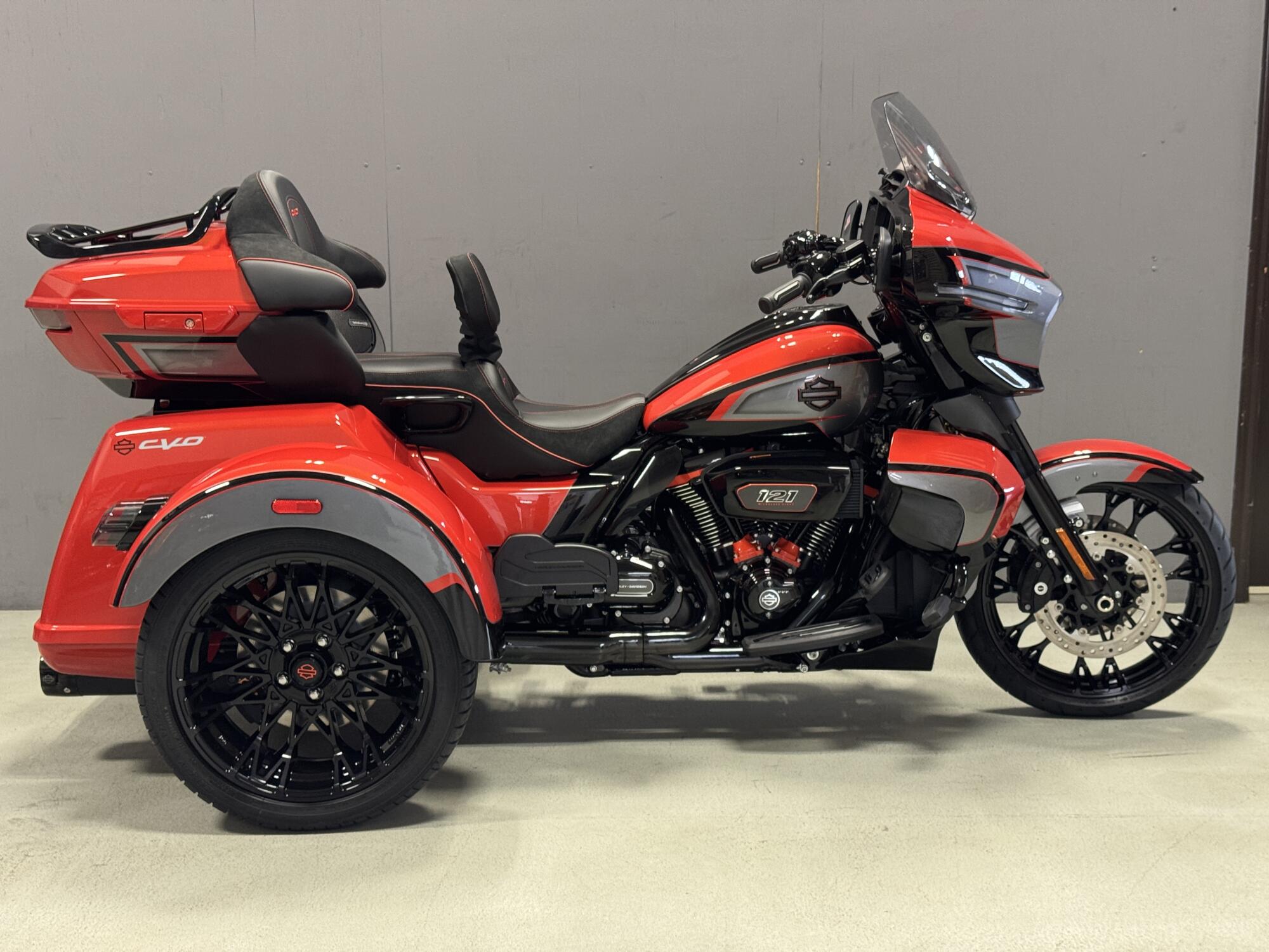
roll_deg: -0.2
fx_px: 1760
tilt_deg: -11.0
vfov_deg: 30.3
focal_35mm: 48
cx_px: 634
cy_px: 476
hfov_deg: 39.7
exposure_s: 1/40
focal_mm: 6.76
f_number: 1.78
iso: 200
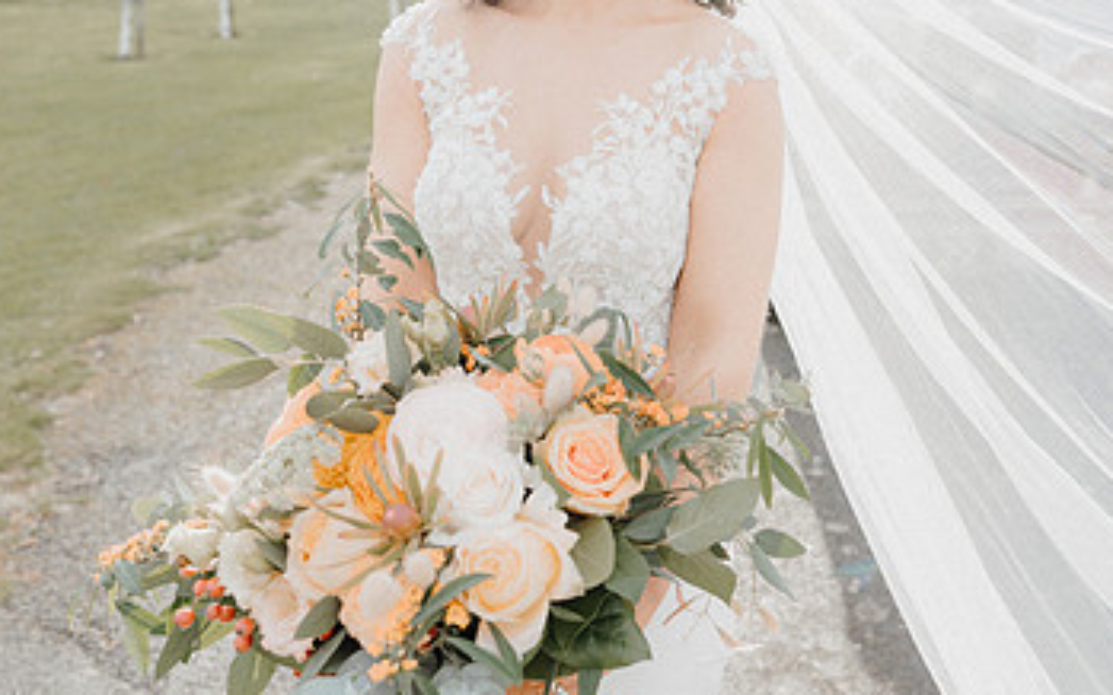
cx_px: 778
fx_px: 1334
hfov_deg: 44.3
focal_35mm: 44
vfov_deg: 28.7
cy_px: 161
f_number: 3.5
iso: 125
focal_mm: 26
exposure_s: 1/320
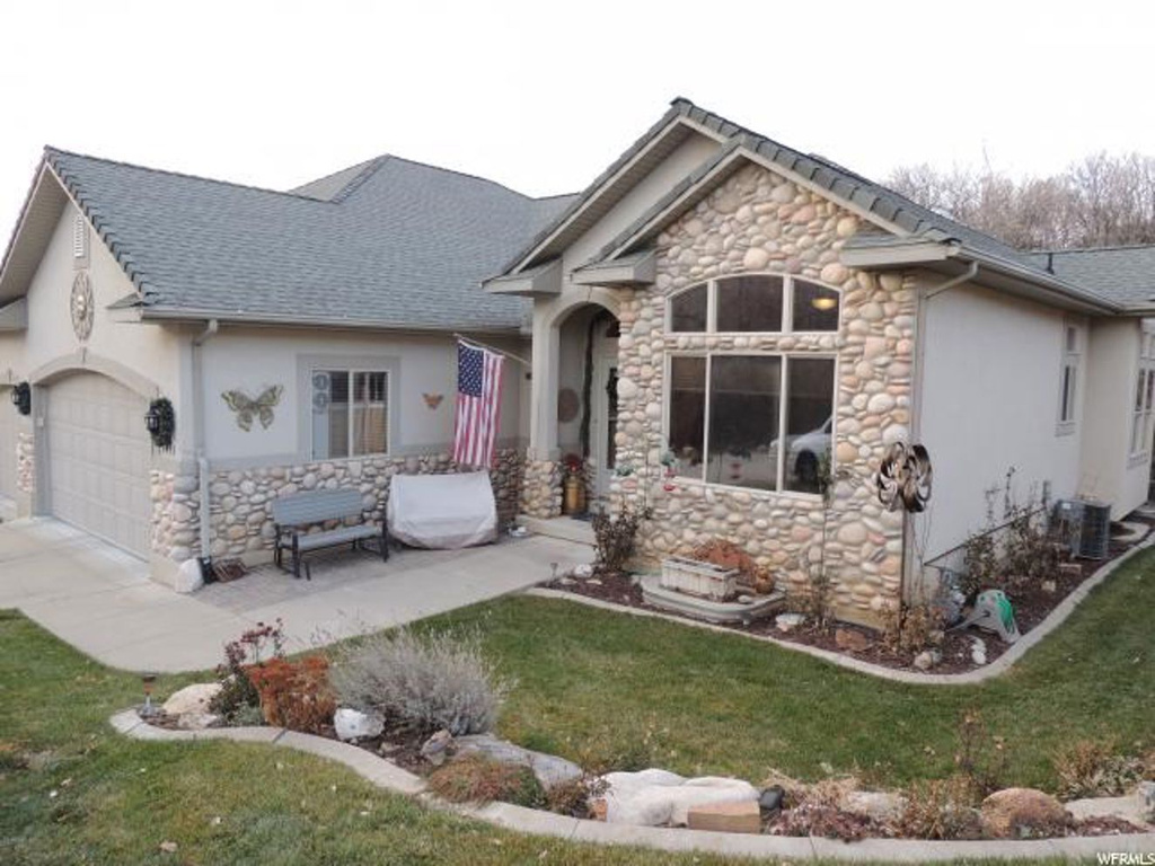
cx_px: 578
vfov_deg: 56.8
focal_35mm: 24
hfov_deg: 71.6
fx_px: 801
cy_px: 433
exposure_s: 1/100
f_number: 3
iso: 100
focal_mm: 4.3
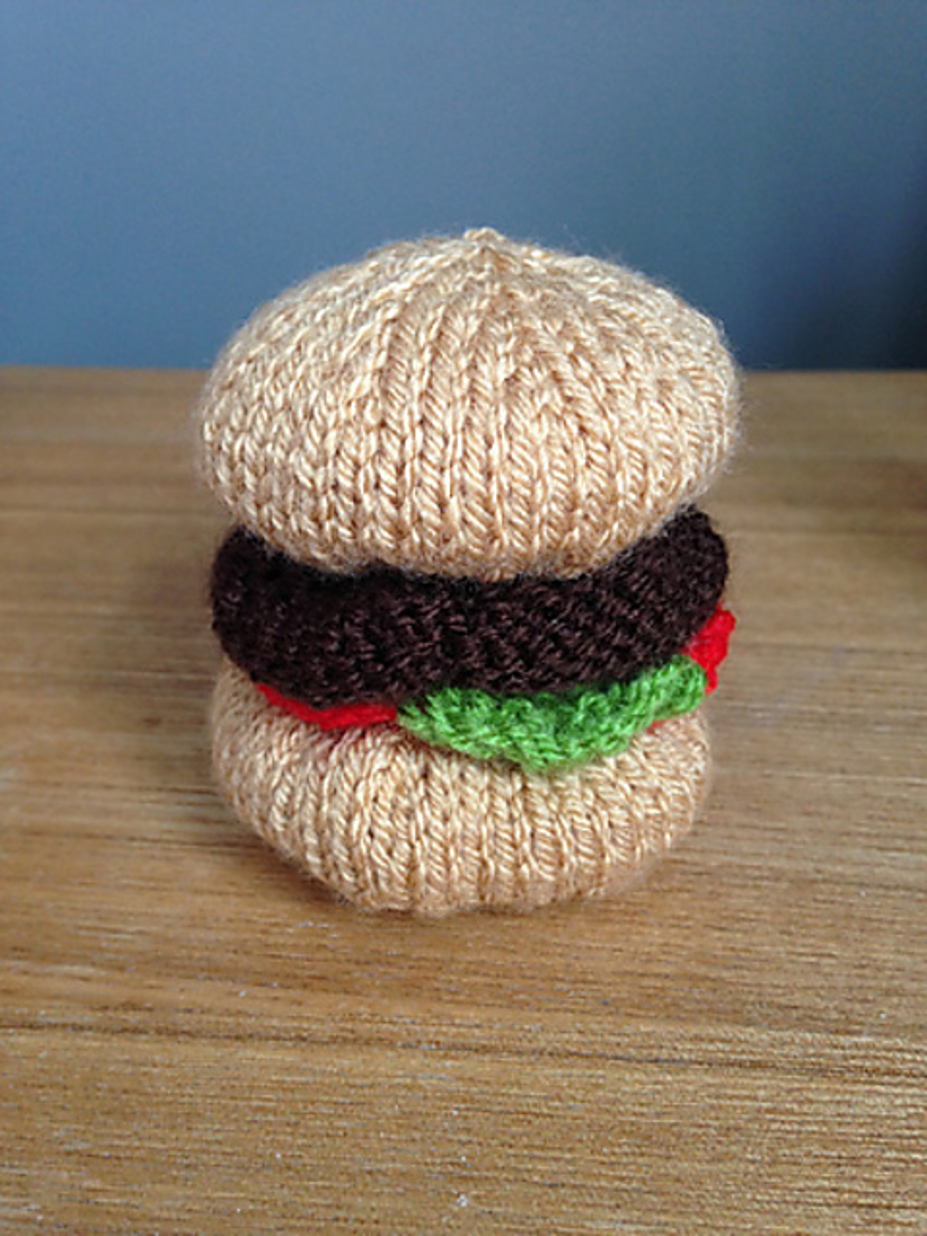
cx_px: 464
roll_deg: -0.6
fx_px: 1178
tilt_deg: -32.0
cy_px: 618
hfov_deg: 42.9
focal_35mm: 33
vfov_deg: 55.4
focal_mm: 4.12
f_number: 2.4
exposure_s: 1/20
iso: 100
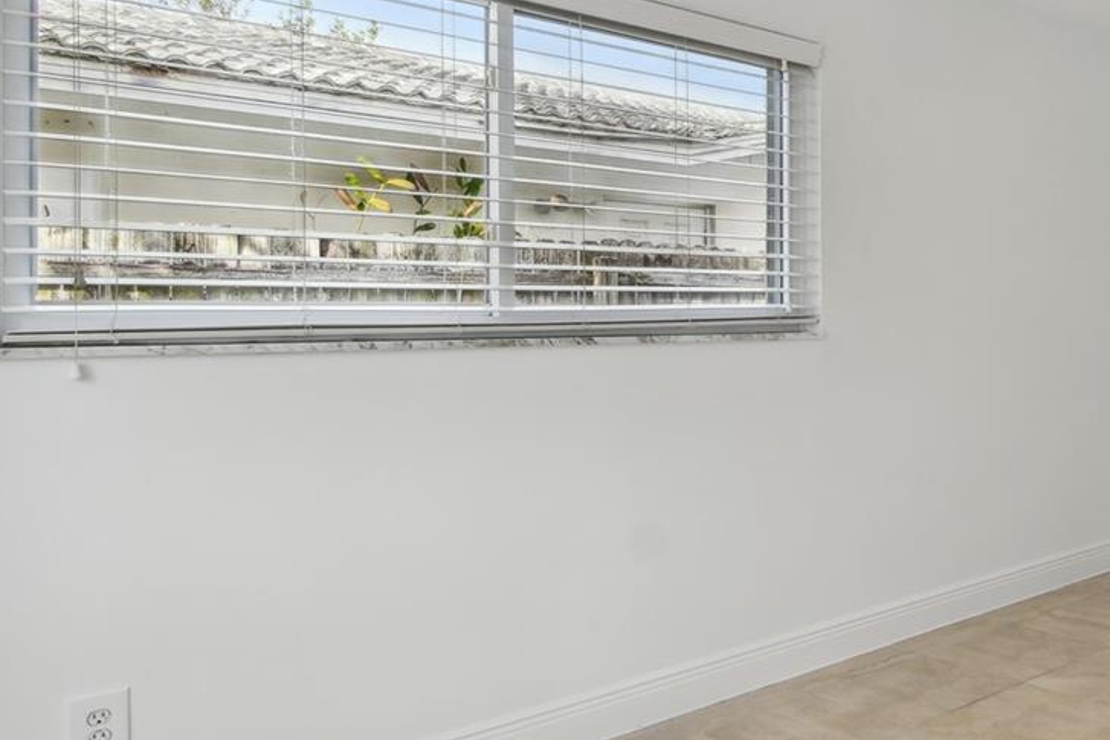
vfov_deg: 39.8
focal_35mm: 33
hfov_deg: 47.1
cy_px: 298
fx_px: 1018
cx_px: 1122
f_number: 7.1
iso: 100
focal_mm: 10
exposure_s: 1/50
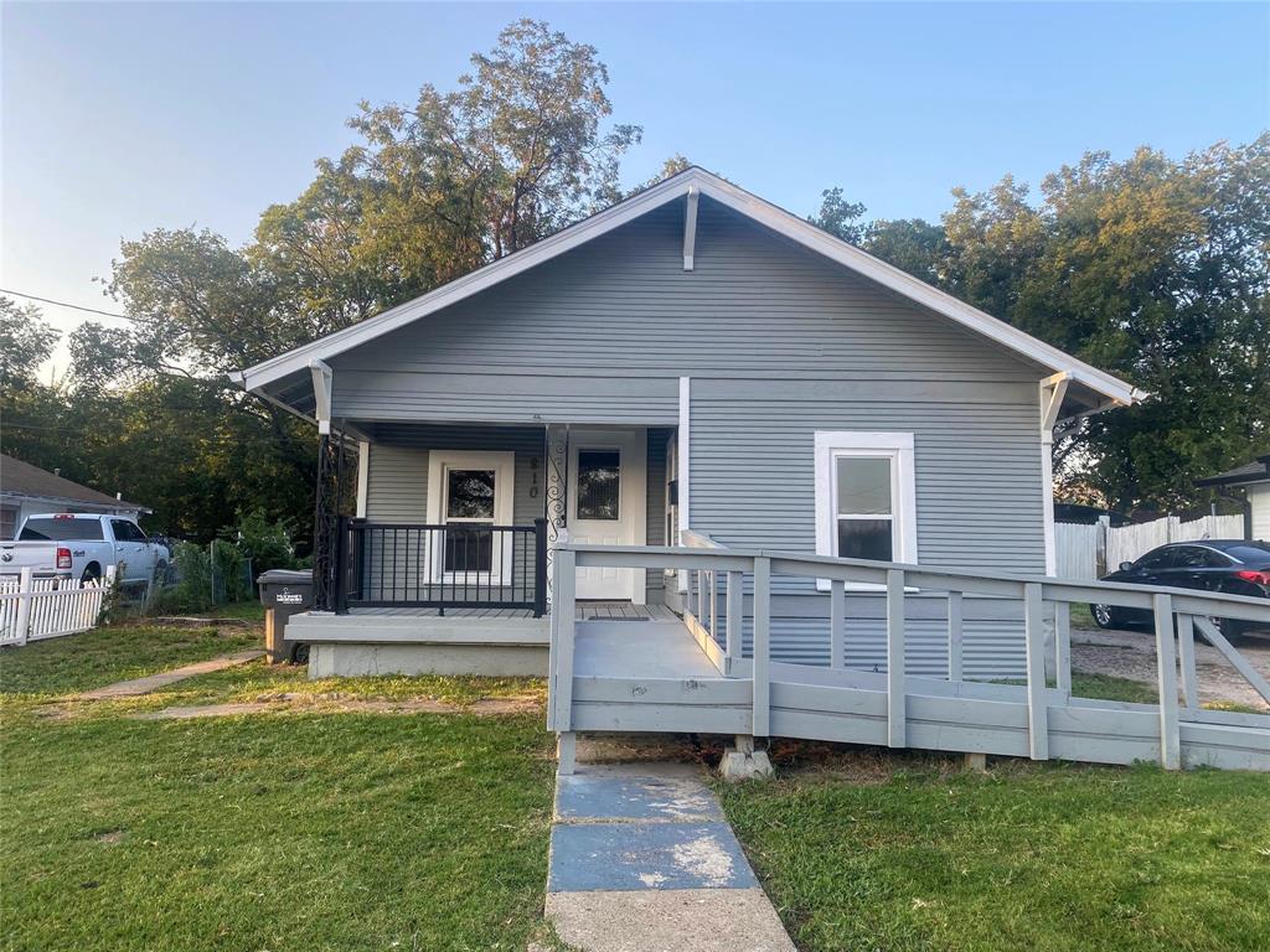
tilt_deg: +4.8
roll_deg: -0.6
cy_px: 476
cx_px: 635
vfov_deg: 53.1
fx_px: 954
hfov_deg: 67.3
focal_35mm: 26
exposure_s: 1/360
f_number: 1.8
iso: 32
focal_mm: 4.25
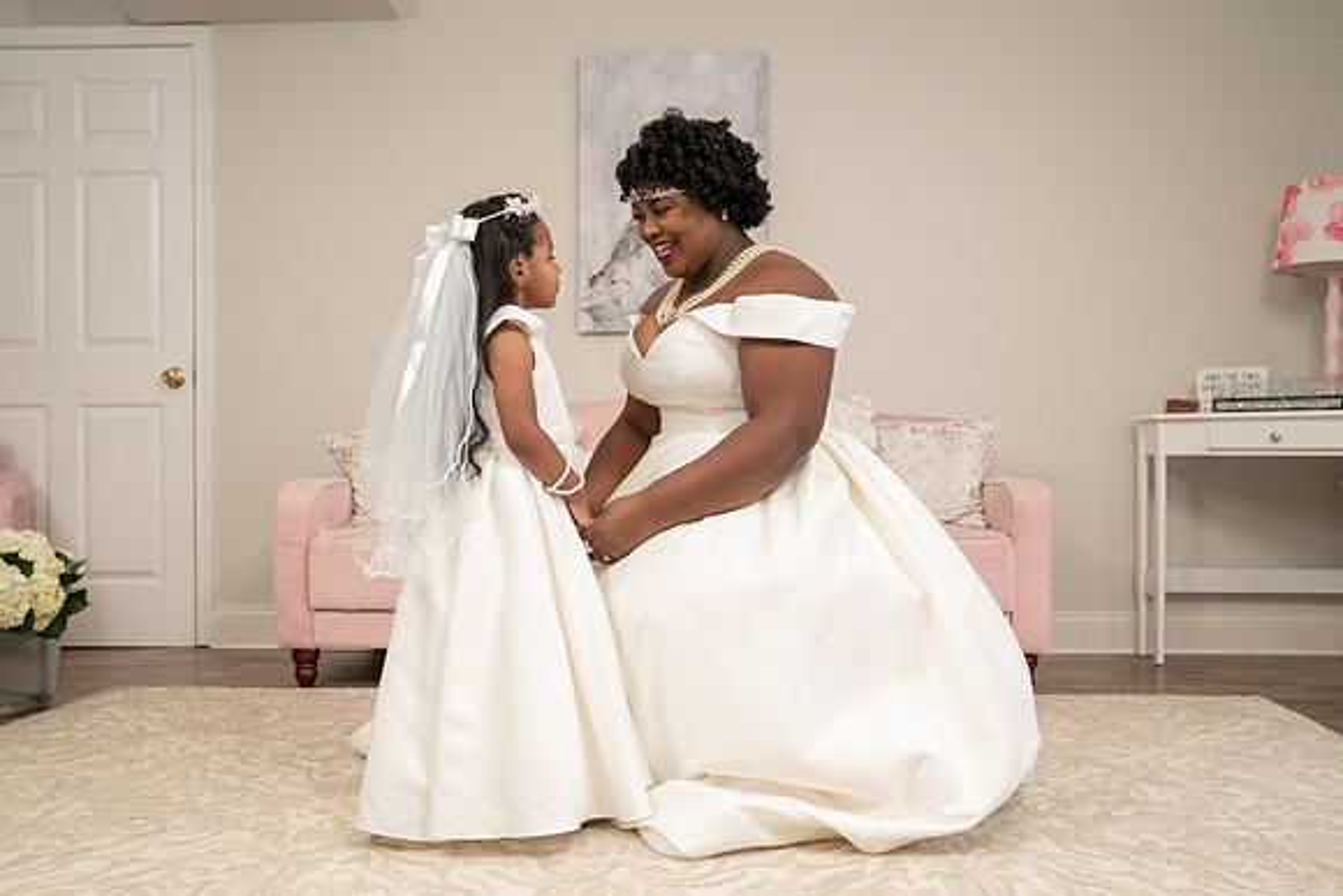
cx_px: 665
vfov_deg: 41.1
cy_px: 458
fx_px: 1196
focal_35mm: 32
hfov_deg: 58.6
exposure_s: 1/200
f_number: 4
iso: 1600
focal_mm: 31
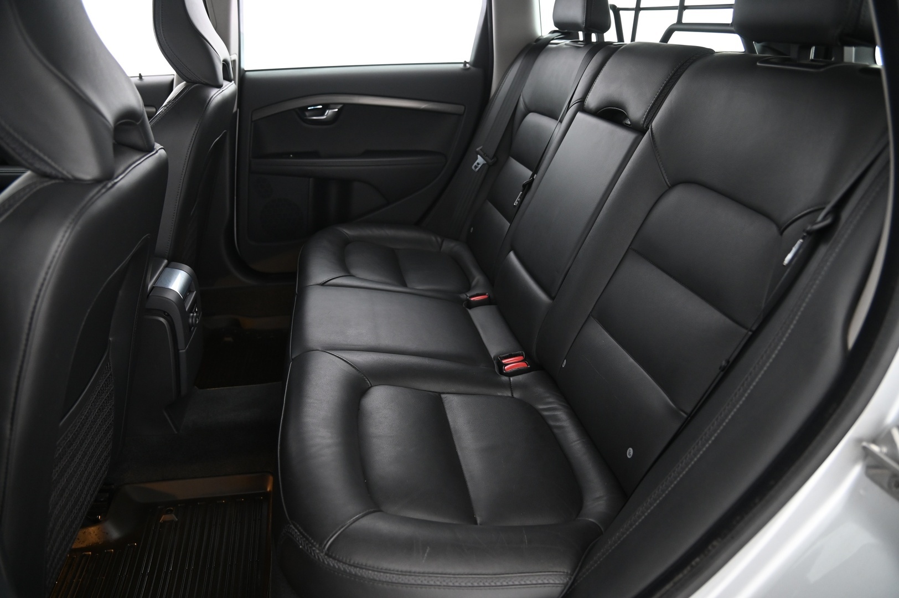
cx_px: 450
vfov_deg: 53.1
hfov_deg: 73.8
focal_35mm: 24
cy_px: 299
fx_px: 599
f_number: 4
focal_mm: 24
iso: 2000
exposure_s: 1/13
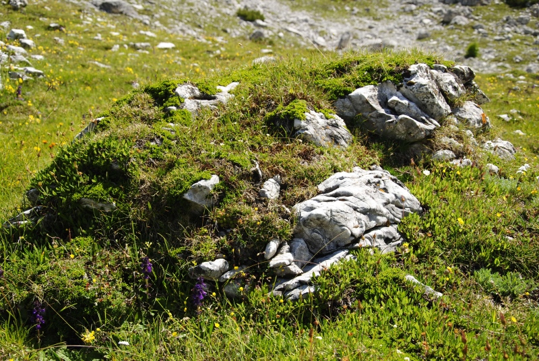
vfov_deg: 26.6
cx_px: 270
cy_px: 180
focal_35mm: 51
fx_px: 765
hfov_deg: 38.8
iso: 100
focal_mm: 34
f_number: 7.1
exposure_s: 1/100
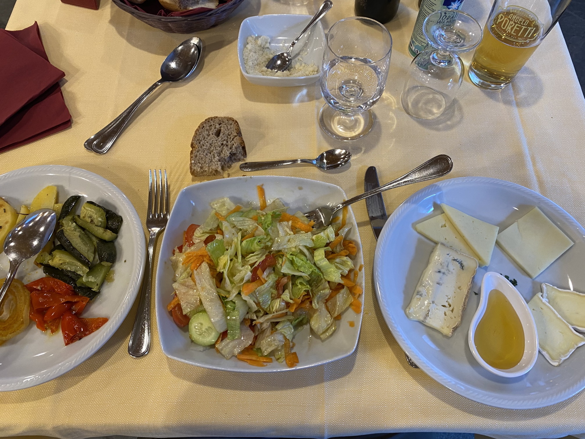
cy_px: 220
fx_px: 439
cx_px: 292
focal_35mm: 26
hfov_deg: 67.3
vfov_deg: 53.1
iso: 125
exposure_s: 1/50
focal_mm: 4.25
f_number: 1.8
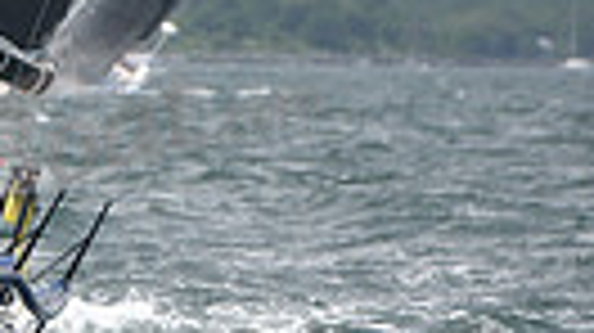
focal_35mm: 920
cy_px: -7
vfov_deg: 1.3
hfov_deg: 2.3
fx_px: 14479
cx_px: -540
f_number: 5.6
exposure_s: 1/800
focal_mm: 200
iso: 320
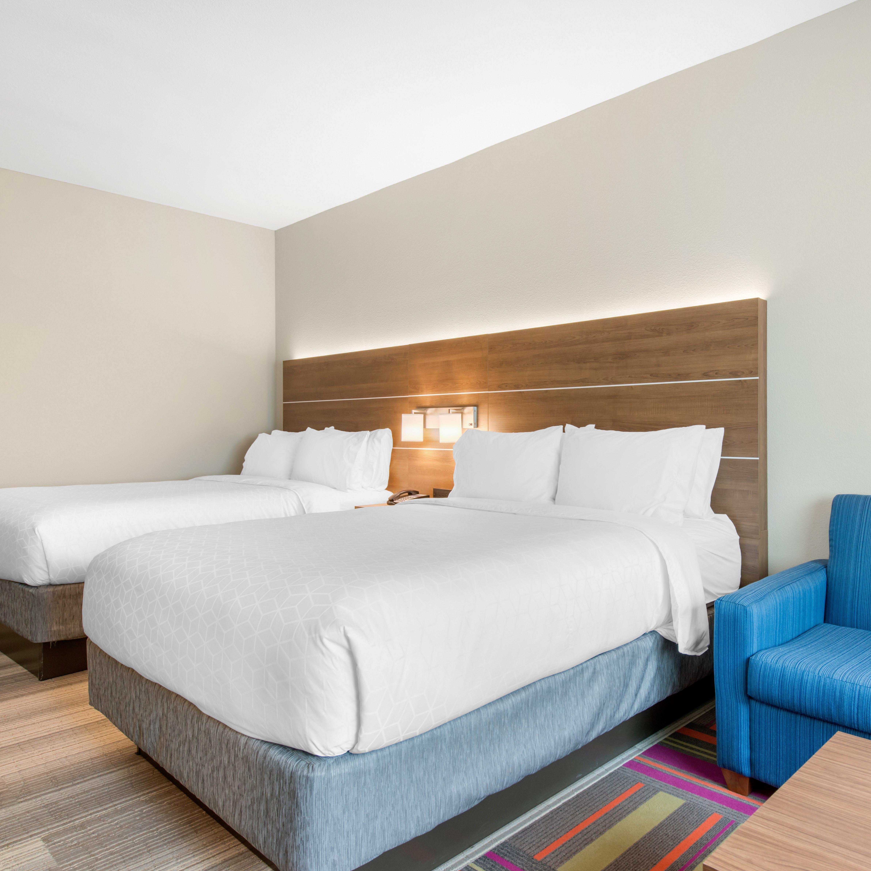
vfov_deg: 62.9
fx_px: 712
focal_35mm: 25
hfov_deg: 61.8
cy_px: 445
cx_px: 562
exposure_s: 1/2.5
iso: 400
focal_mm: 19
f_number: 11
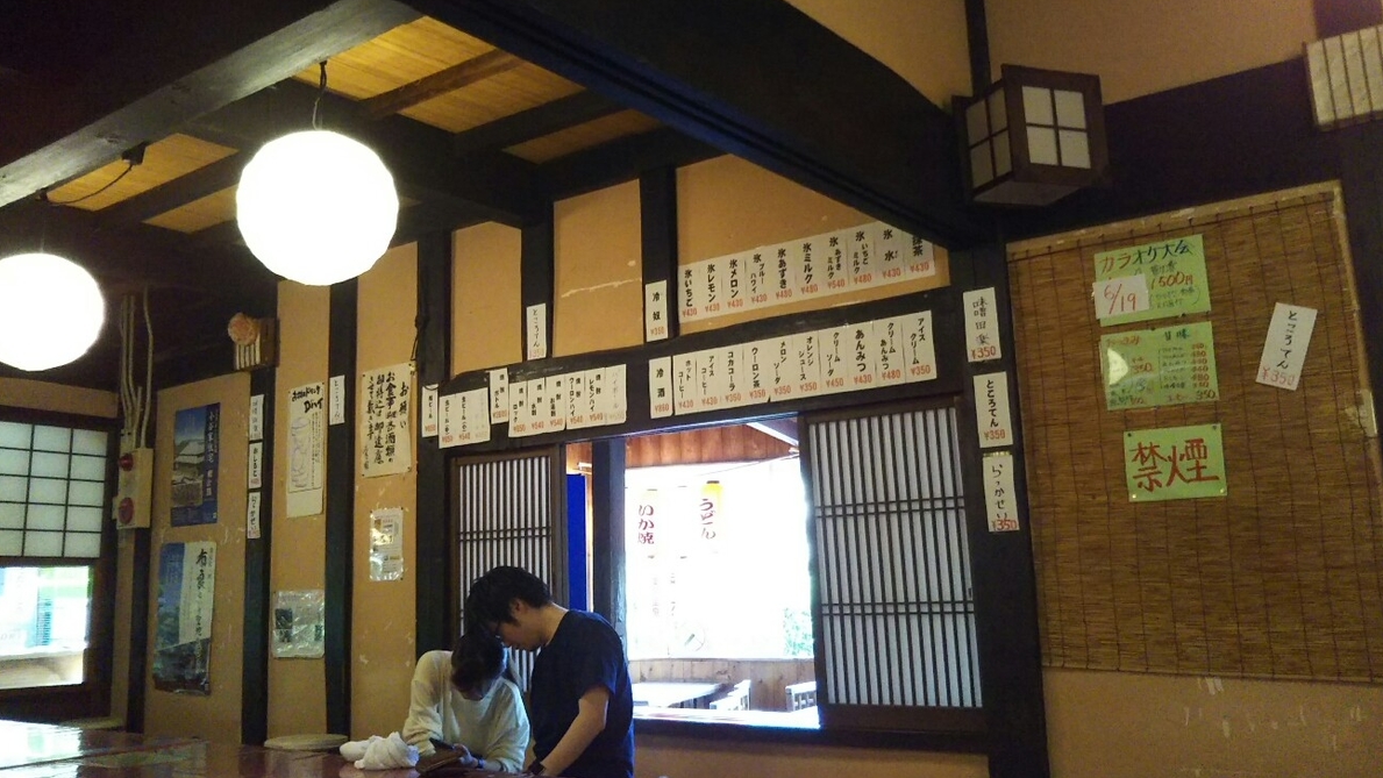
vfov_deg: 35.6
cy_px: 345
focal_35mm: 33
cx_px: 689
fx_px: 1210
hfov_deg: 59.5
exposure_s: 1/30
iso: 320
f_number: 2.2
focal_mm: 4
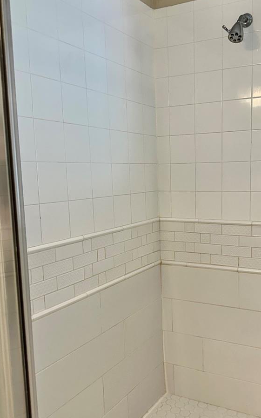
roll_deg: +0.8
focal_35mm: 34
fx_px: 387
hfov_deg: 37.0
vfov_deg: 56.7
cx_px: 165
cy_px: 223
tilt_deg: -8.4
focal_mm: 6.86
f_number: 1.78
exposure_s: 1/120
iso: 125
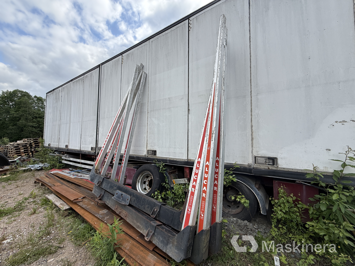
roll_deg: -0.2
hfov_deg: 102.1
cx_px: 178
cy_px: 133
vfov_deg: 85.7
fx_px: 144
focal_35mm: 14
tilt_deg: +0.9
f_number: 2.2
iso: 50
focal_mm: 2.22
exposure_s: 1/638
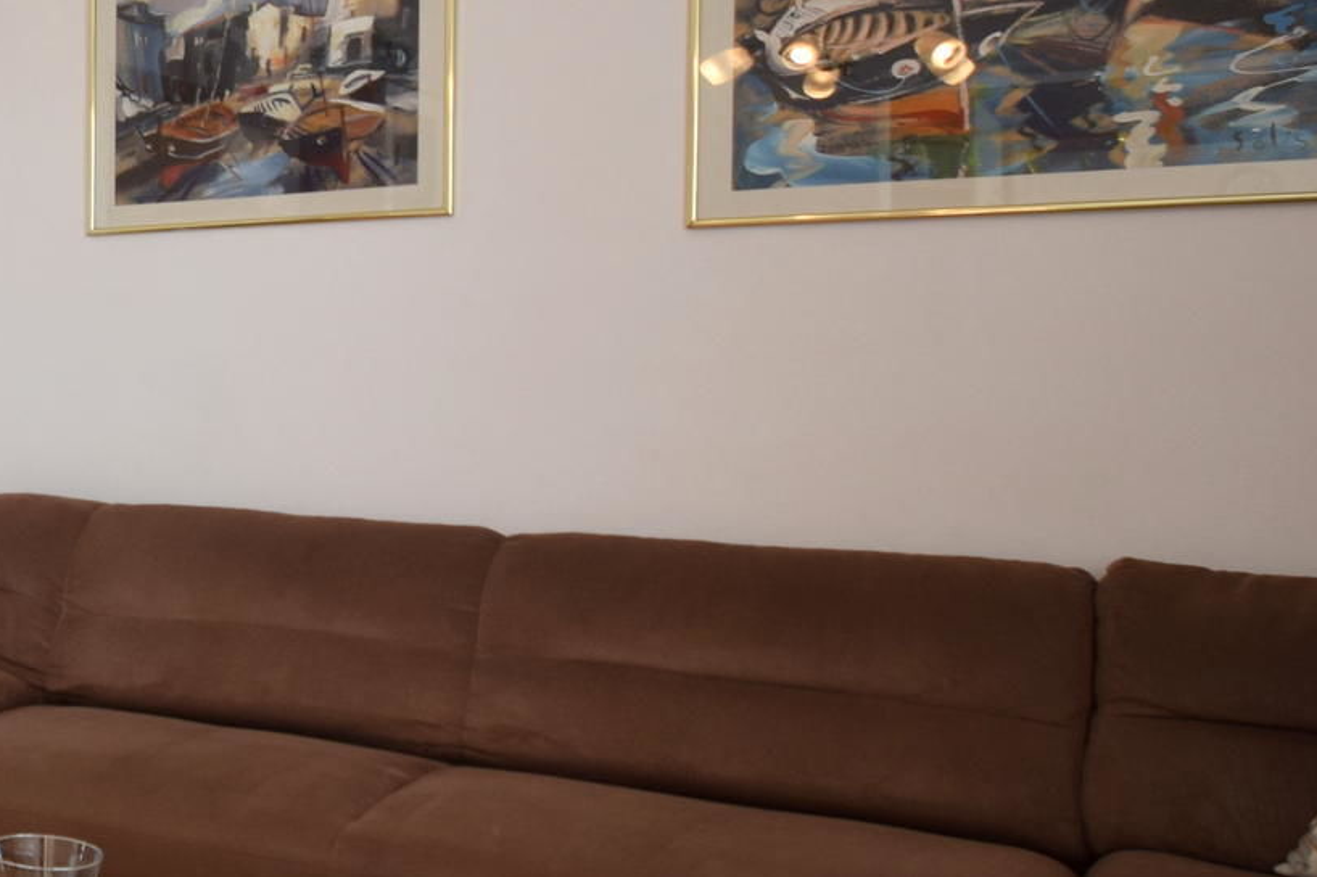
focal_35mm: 44
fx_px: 1609
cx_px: -422
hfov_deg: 32.5
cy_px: 346
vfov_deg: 30.4
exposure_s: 1/80
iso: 400
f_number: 4.5
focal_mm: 10
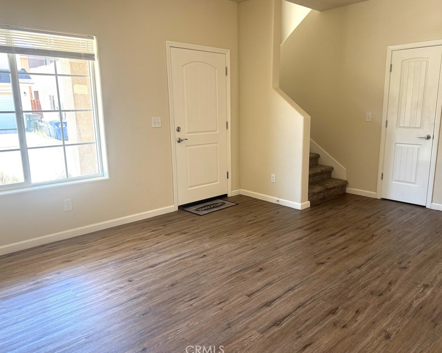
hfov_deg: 66.0
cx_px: 237
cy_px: 173
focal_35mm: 26
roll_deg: +0.2
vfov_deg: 54.9
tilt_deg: -12.9
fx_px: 340
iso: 160
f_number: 1.78
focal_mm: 6.76
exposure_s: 1/120
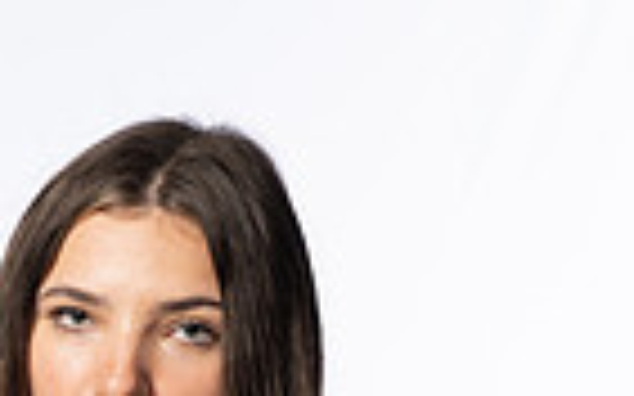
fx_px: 3938
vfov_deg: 5.6
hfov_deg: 9.2
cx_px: 85
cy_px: 904
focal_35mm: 228
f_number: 8
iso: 320
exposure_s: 1/250
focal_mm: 70
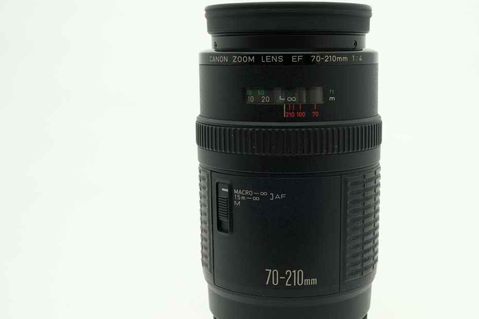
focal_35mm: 54
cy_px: 187
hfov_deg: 36.7
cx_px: 288
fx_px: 718
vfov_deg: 25.0
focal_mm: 27.7
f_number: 8
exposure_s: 1/125
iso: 200
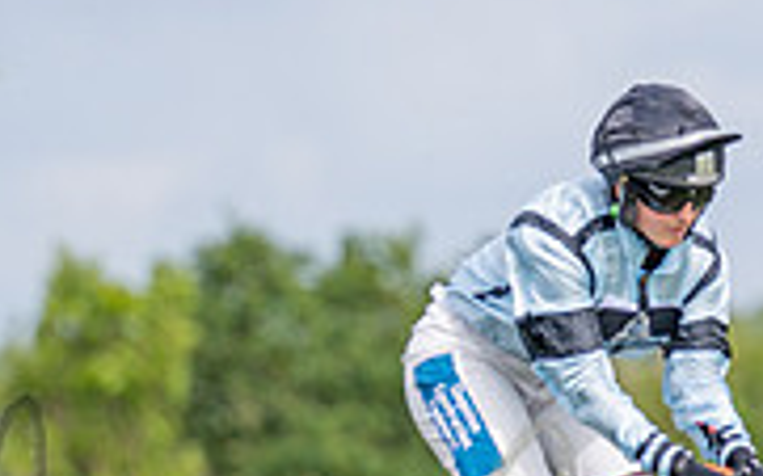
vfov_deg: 1.9
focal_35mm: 692
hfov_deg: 3.0
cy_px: 464
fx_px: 14385
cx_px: 650
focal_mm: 135
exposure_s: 1/1600
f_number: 2.8
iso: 100
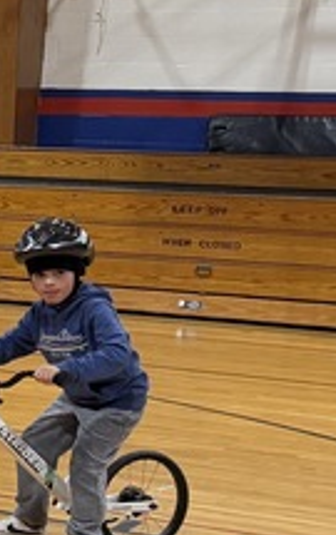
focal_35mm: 121
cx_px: -779
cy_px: 331
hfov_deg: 8.5
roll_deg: -0.6
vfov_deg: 17.2
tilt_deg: -8.7
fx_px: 1767
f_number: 1.78
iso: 200
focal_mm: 6.76
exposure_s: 1/76
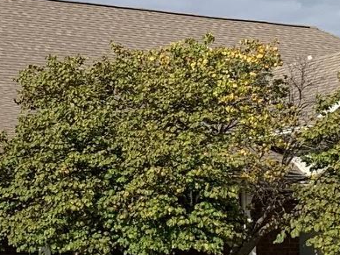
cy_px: 145
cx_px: 101
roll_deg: +1.4
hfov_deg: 14.6
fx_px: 1326
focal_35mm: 135
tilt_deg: +7.6
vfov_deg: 11.0
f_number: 1.8
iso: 25
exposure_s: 1/2160
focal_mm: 4.25
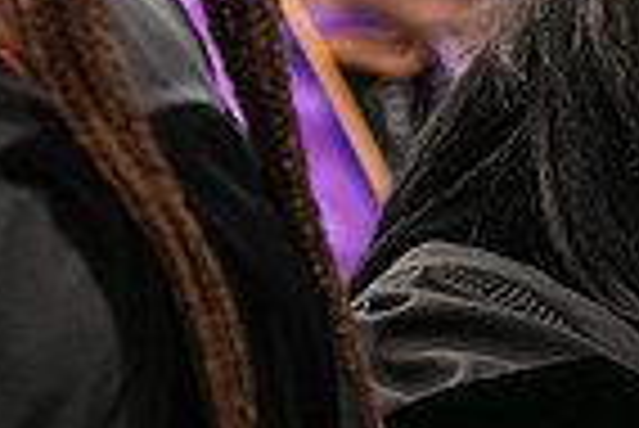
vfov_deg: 2.7
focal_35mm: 509
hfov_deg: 4.0
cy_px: 155
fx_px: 9044
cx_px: 909
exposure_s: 1/200
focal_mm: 125
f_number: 3.2
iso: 4000
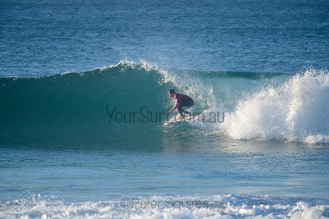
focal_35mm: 540
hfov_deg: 3.8
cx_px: 165
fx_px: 4933
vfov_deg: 2.5
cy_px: 104
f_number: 5.6
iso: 500
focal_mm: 500
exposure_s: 1/2000
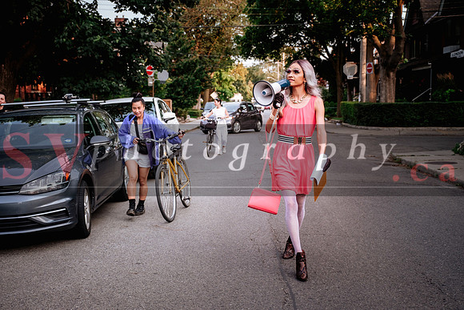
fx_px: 606
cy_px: 155
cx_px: 232
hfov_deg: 41.9
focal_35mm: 47
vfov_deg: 28.7
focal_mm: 31.1
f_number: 2.8
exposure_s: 1/400
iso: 400
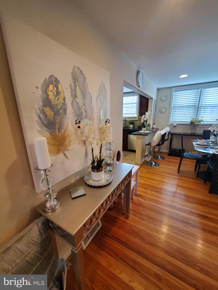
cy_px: 145
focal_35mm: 13
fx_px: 109
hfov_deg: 89.9
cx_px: 109
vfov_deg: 106.2
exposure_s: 1/59
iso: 640
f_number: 2.2
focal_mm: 1.8
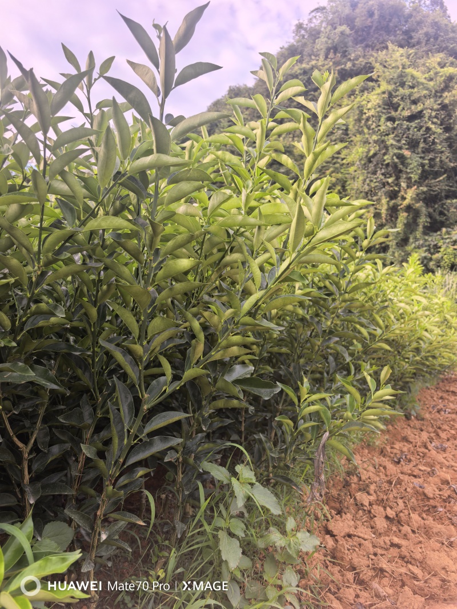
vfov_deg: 71.6
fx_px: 423
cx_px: 228
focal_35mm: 24
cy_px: 304
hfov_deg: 56.8
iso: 50
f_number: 2
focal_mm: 6.98
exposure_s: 1/192
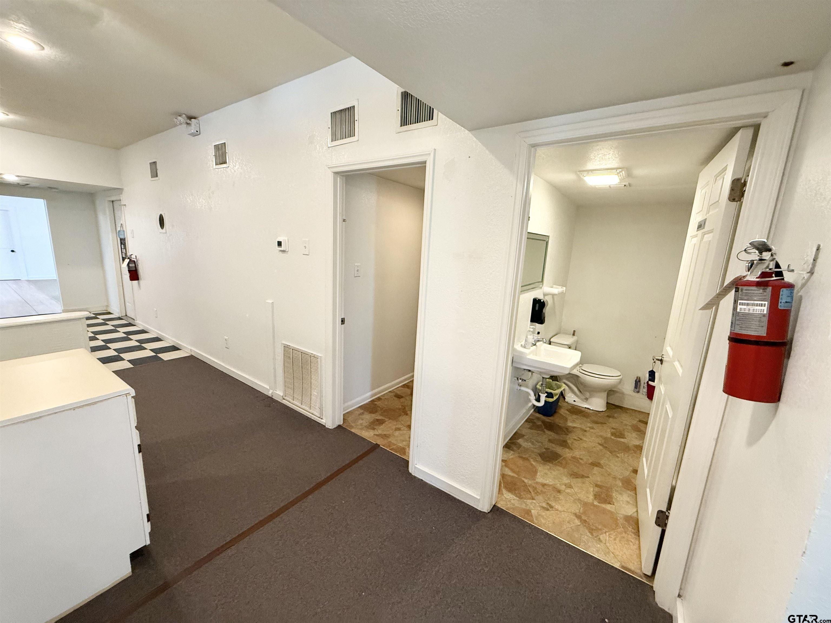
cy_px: 312
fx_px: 336
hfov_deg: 102.1
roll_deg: -2.3
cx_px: 416
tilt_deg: -10.3
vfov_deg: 85.7
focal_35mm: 14
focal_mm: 2.22
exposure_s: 1/60
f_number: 2.2
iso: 320
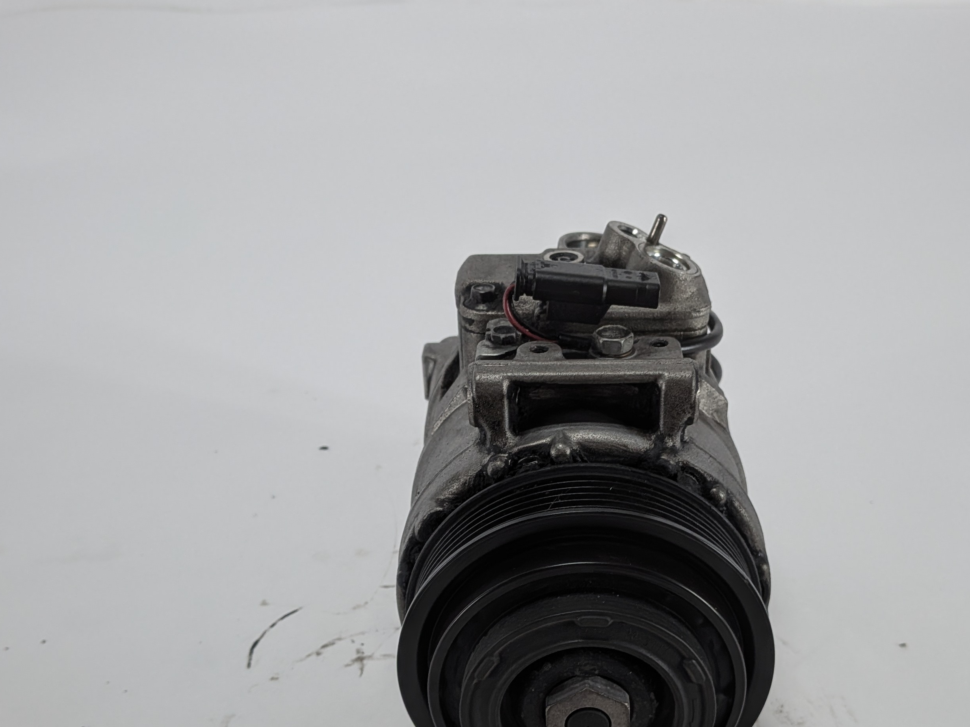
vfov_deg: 36.1
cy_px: 527
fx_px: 1093
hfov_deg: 47.6
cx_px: 575
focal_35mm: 39
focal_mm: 4.53
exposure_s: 1/514
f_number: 1.7
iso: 39
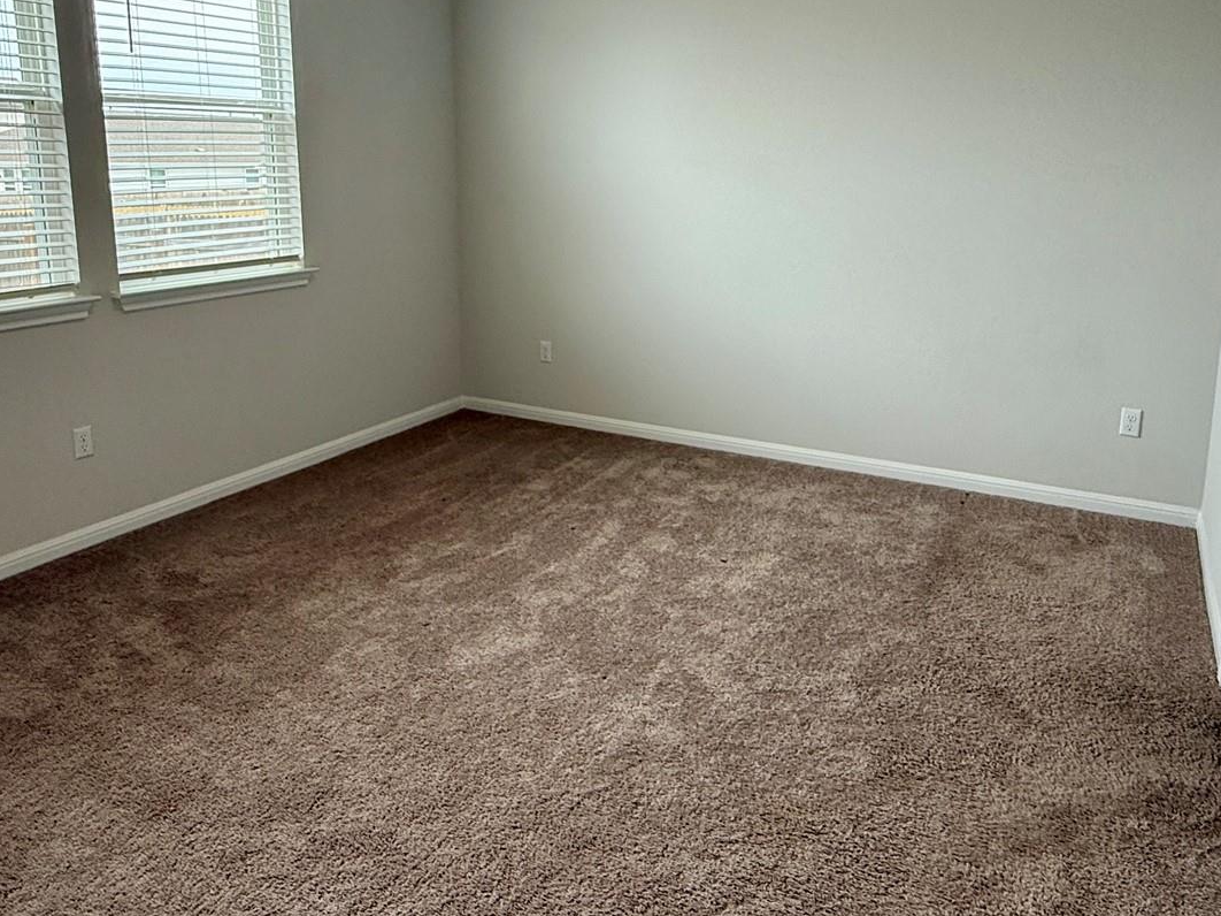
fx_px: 952
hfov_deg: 65.3
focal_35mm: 27
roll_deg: -1.0
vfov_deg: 50.6
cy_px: 320
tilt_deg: -9.4
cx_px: 642
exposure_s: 1/120
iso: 100
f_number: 2.2
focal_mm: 2.22
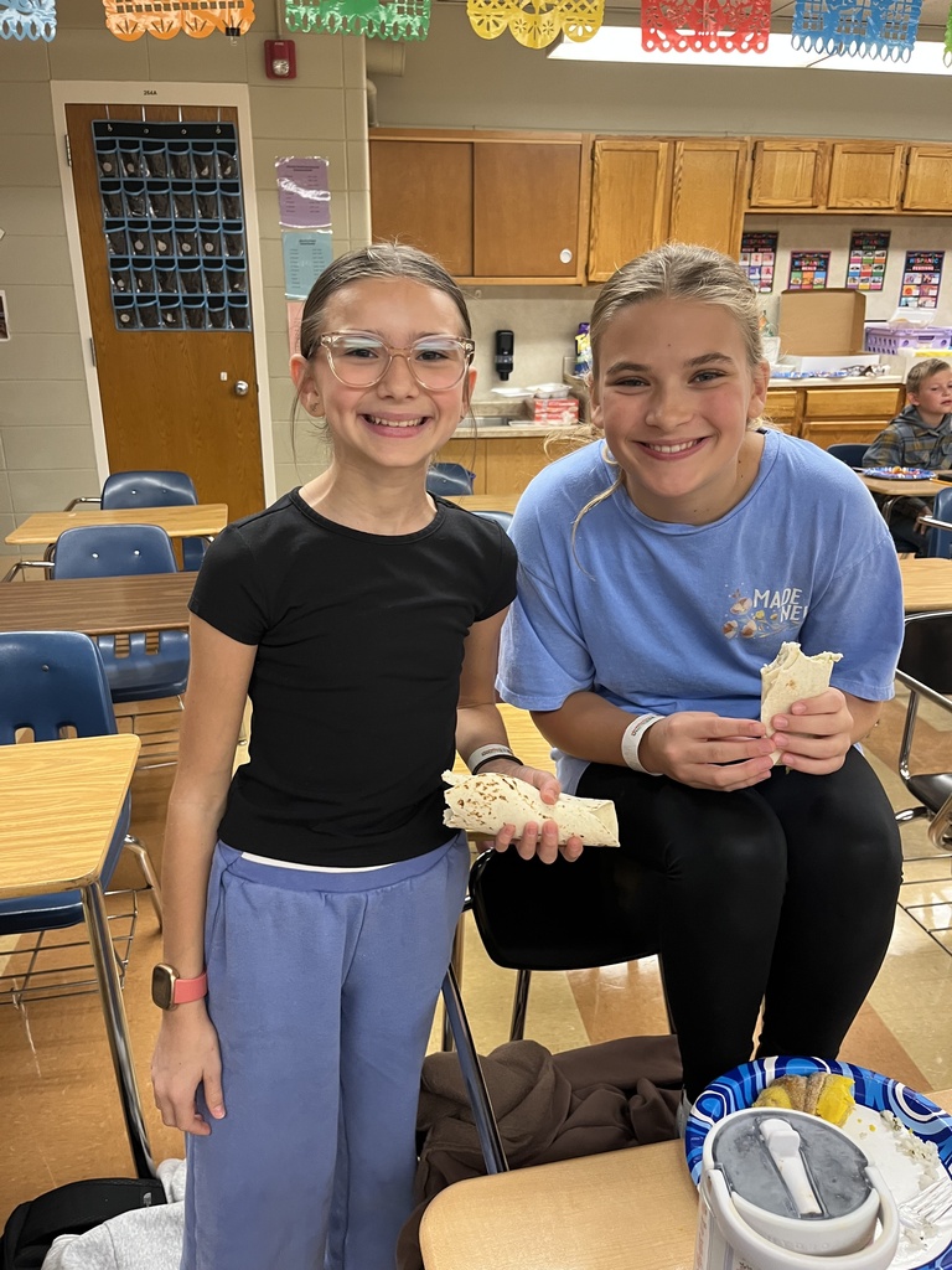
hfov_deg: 53.1
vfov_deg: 67.3
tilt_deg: -20.8
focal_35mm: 26
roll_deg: +0.3
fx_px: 953
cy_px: 635
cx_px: 476
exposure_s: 1/60
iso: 200
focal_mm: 5.1
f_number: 1.6
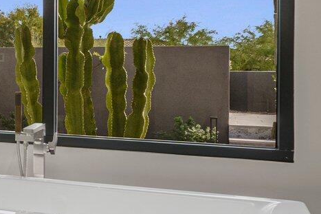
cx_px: -339
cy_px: 49
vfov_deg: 17.2
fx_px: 704
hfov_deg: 17.4
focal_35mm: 79
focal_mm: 18
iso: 400
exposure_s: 1/8
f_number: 13
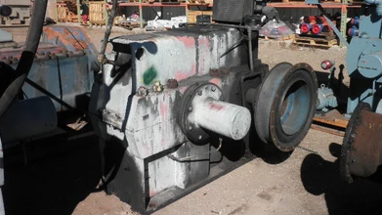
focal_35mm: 39
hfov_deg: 51.6
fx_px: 395
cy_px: 77
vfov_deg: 30.3
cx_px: 191
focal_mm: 6.1
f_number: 9.1
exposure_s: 1/160
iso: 64
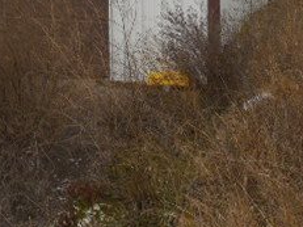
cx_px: 135
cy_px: -72
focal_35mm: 72
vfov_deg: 18.9
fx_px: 630
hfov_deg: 27.0
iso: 250
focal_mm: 4.6
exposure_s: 1/250
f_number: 3.5
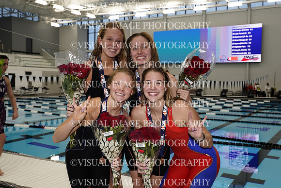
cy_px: 94
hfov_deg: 46.4
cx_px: 140
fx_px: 328
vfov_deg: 31.9
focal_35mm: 42
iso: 1600
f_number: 5.6
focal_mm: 42
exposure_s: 1/200
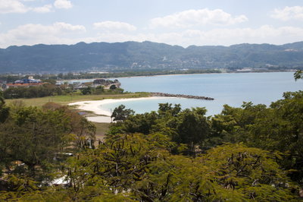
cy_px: 101
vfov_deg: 25.7
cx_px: 152
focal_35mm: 52
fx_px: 442
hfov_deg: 37.9
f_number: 8
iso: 200
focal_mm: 35
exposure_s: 1/400
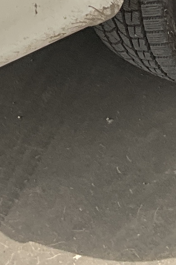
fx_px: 1402
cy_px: -355
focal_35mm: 191
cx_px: 3
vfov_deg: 9.6
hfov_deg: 7.2
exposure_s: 1/574
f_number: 1.8
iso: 25
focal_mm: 3
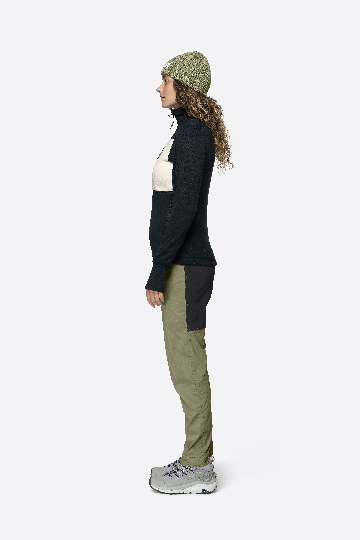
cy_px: 270
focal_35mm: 70
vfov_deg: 28.8
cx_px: 180
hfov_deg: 19.5
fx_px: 1050
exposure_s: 1/50
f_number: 6.3
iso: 100
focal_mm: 70
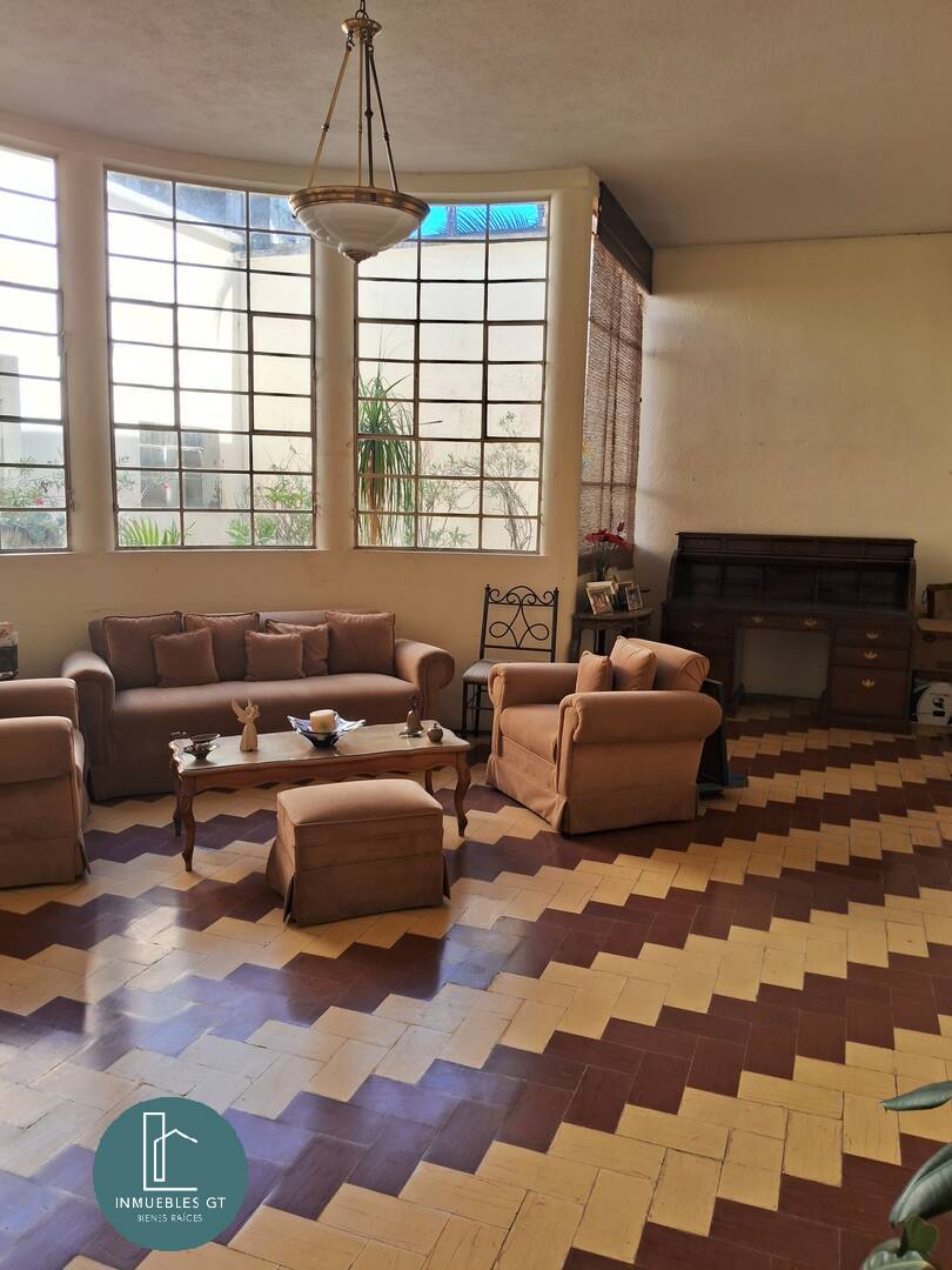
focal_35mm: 26
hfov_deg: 53.1
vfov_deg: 67.3
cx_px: 476
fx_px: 953
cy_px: 635
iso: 40
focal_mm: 3.98
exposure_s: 1/120
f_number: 1.8
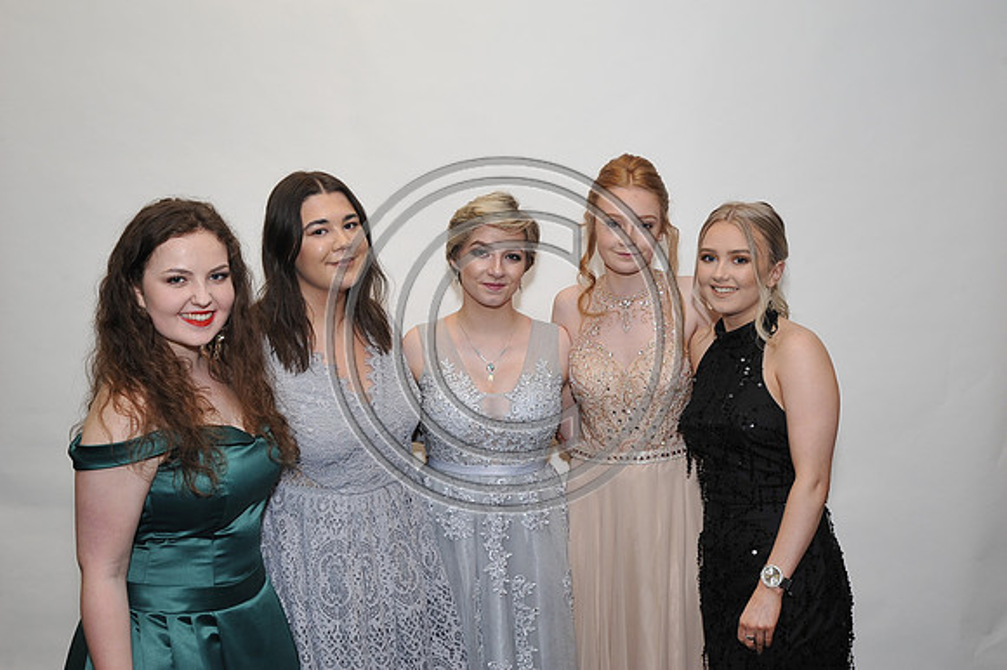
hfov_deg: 46.4
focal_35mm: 42
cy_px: 335
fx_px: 1174
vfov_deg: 31.9
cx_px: 504
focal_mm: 42
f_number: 6.3
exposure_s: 1/60
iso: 800
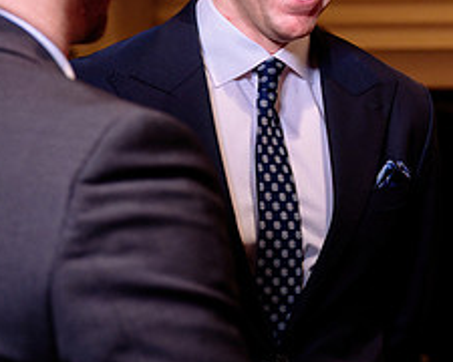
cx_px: 524
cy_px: 145
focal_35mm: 127
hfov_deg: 14.7
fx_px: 1703
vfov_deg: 12.1
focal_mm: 45
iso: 800
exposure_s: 1/60
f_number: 3.5
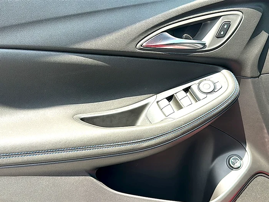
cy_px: 101
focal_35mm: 35
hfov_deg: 52.6
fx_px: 272
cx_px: 134
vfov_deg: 40.7
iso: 80
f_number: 1.78
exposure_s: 1/538
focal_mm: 6.86
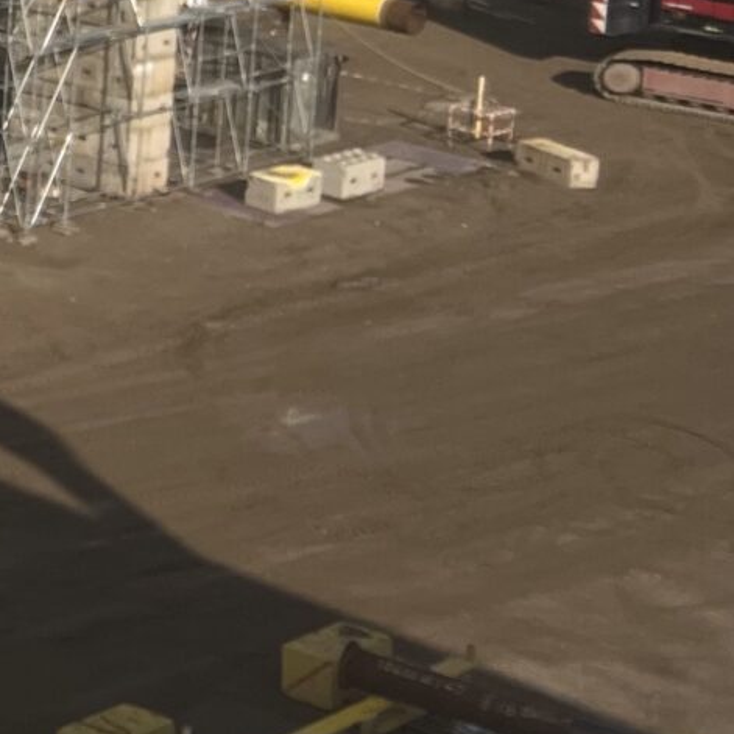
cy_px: -221
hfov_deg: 11.1
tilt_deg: -9.3
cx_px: -1159
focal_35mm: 125
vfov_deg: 13.4
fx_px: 2999
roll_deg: -0.2
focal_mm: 5.7
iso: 50
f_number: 1.5
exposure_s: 1/8696
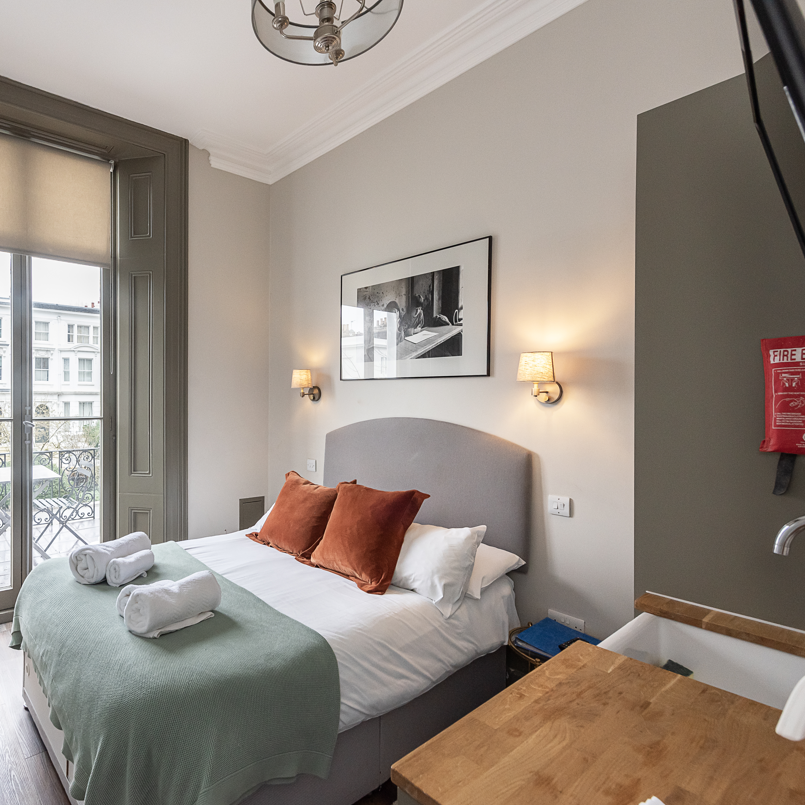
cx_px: 251
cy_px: 406
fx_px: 474
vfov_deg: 80.7
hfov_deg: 77.4
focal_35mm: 18
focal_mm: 14
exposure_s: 1/100
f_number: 9
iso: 800
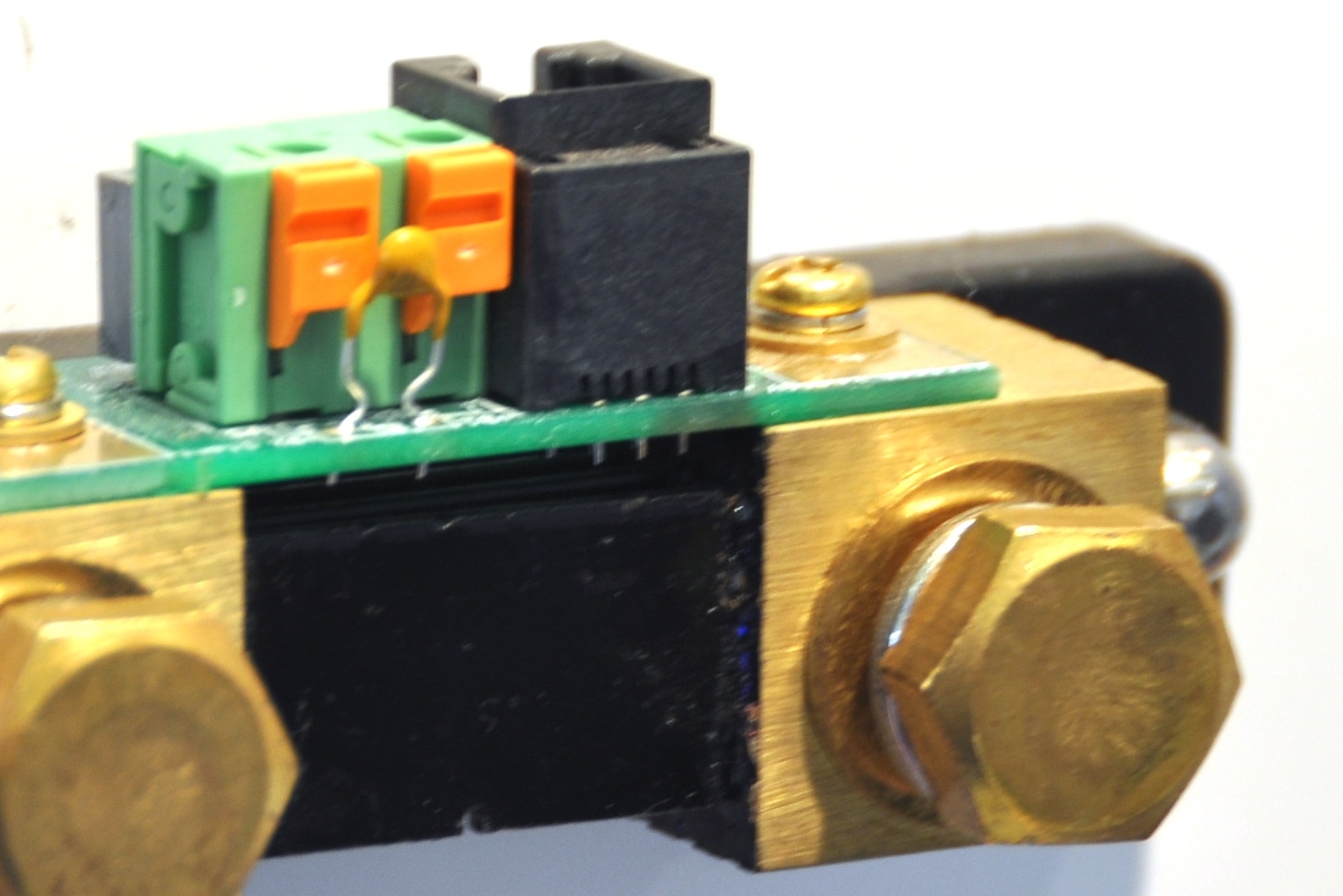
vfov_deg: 4.2
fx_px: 12313
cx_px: 266
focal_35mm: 330
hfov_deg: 6.2
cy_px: 528
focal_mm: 105
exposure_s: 1/15
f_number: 5.3
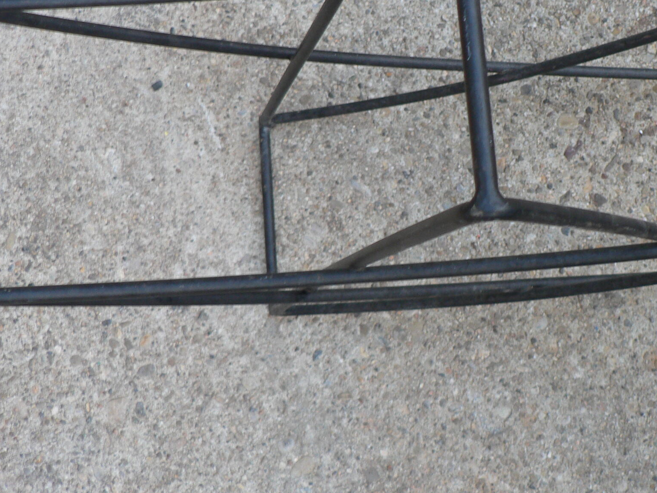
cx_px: 495
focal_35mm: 60
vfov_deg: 24.3
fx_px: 1139
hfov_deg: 31.6
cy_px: 167
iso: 80
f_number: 2.8
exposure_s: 1/30
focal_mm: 6
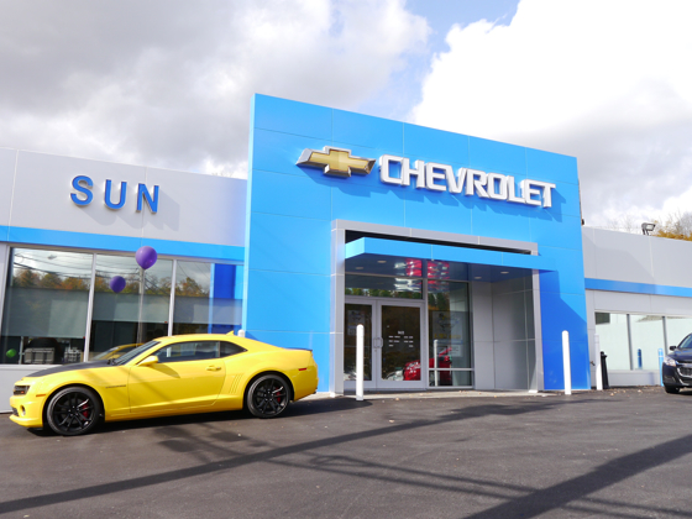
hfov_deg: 56.8
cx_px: 347
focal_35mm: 32
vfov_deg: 44.1
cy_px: 237
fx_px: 640
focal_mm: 14
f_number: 6.3
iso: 160
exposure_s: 1/320
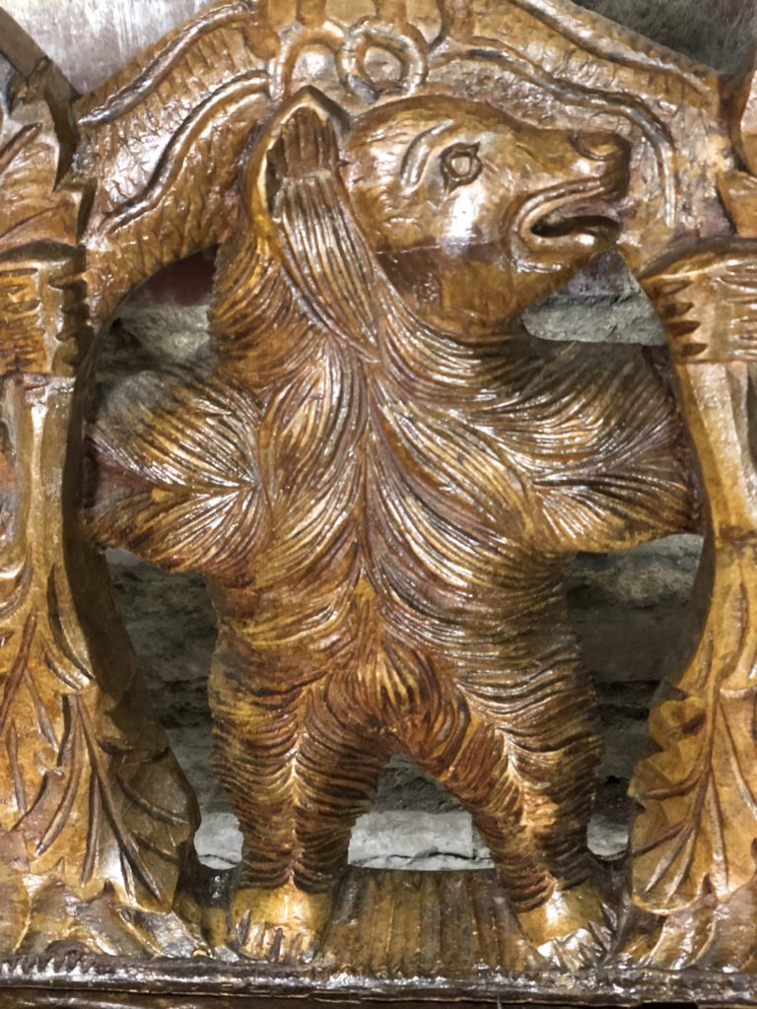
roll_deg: +7.3
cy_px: 504
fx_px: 1516
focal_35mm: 52
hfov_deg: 28.0
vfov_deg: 36.8
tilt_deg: -42.4
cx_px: 378
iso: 160
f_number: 2.4
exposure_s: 1/9
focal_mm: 6
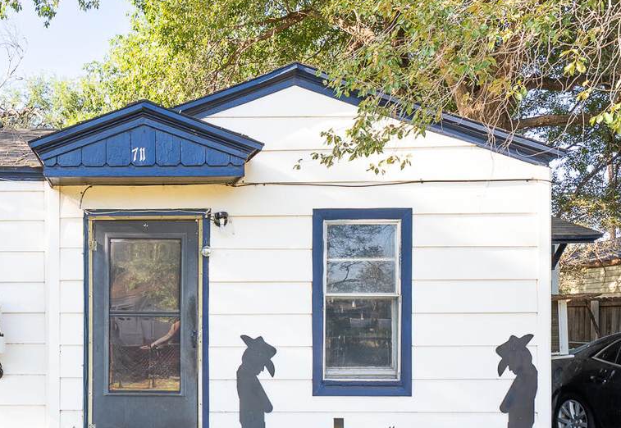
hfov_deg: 46.4
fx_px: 680
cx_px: 120
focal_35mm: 39
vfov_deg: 34.2
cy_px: 325
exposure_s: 1/30
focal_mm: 22
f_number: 10
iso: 80
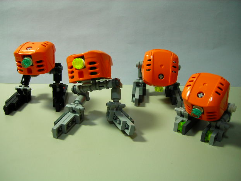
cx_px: 118
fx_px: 272
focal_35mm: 39
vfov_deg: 36.8
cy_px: 92
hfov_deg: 47.9
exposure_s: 1/6
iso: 50
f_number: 3.2
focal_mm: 6.3
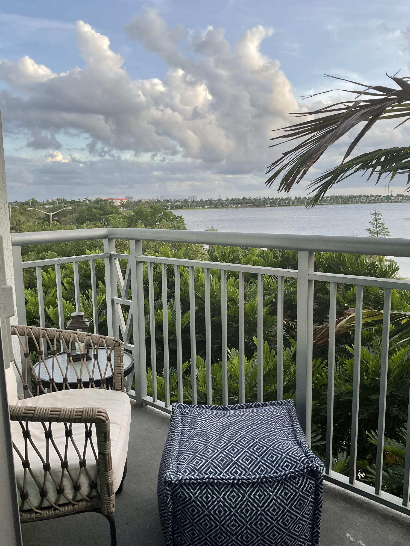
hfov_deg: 48.2
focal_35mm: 29
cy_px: 273
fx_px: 458
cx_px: 205
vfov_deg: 61.7
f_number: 1.8
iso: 20
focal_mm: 3
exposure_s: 1/209
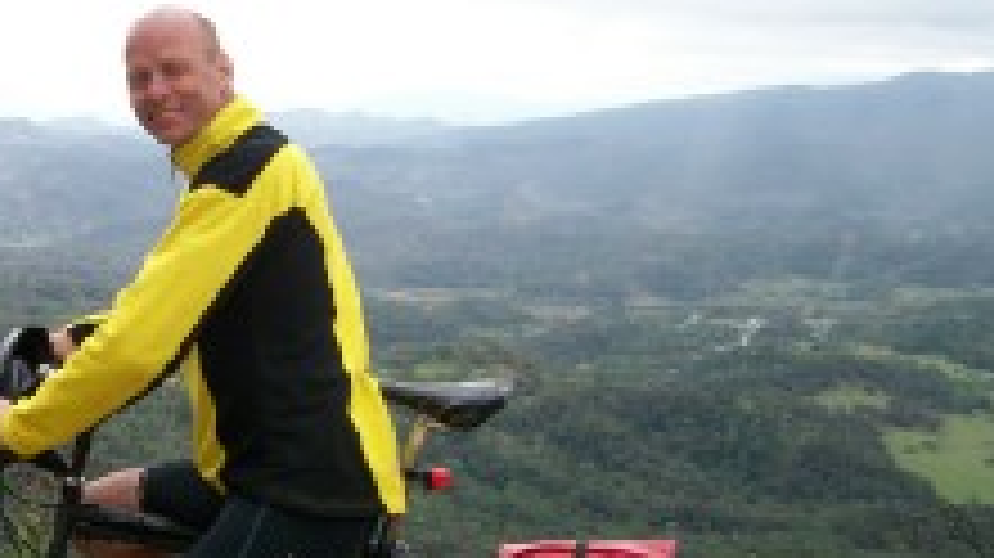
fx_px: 1818
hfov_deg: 29.8
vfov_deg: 17.4
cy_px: 243
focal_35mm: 69
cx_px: 180
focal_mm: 6.3
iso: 80
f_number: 3.1
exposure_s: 1/125
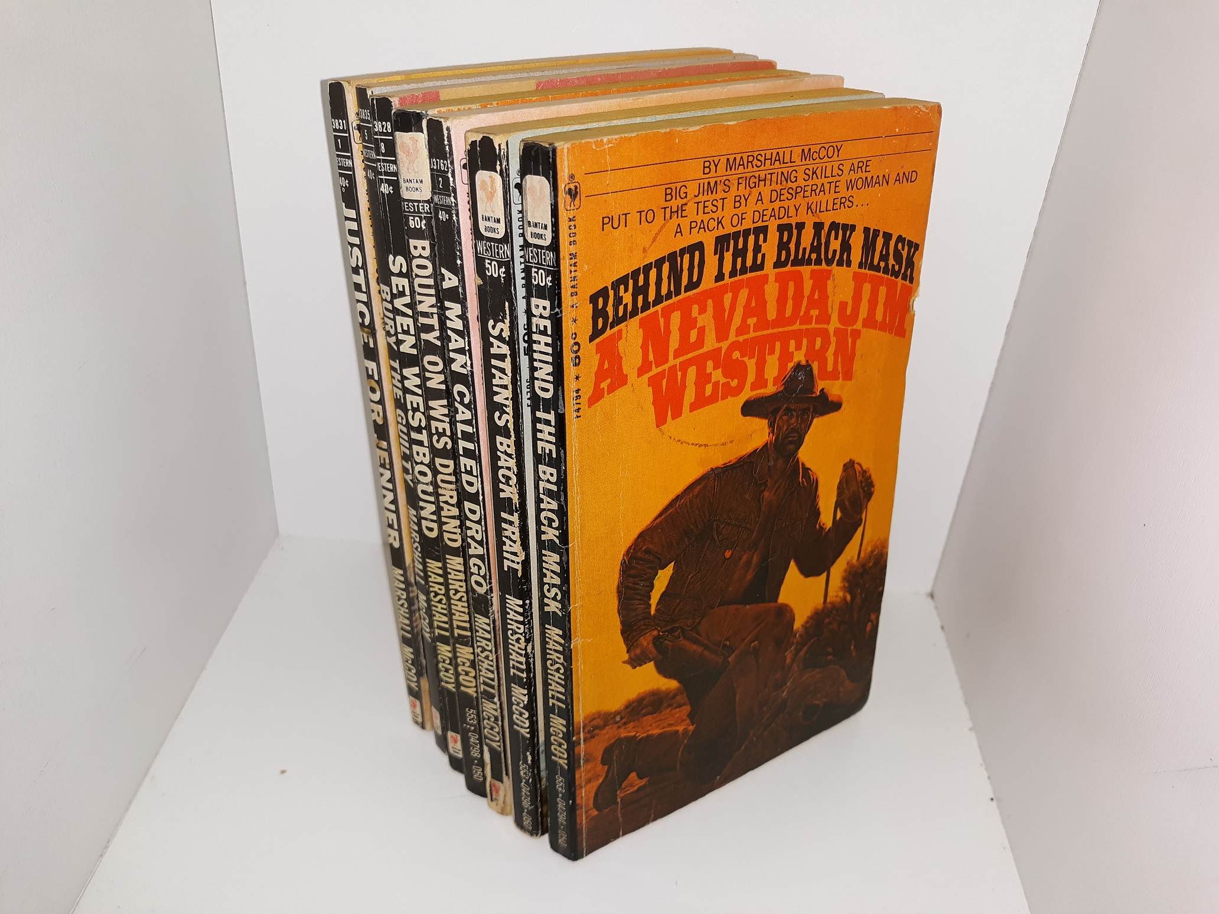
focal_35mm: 28
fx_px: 986
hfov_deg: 63.4
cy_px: 457
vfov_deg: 49.7
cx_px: 610
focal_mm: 3.7
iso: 40
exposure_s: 1/136
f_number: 1.7
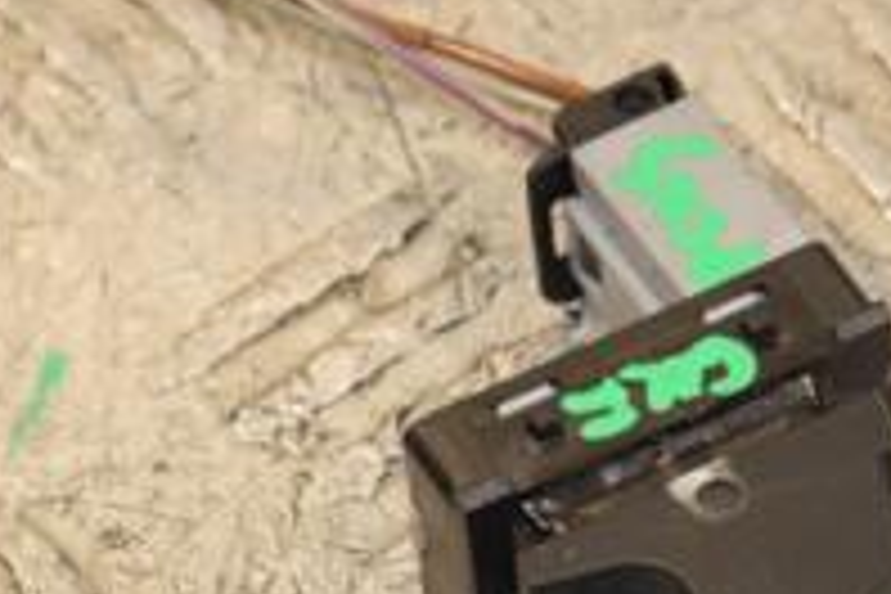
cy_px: 369
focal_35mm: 478
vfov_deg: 2.9
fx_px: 11818
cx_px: 495
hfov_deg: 4.3
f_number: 7.1
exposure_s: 1/200
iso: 800
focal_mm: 105
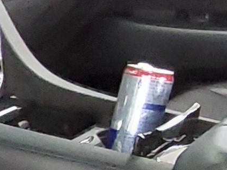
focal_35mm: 216
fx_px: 1416
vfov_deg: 6.8
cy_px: 209
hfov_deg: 7.9
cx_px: -466
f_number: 1.9
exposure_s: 1/60
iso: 320
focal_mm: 2.91
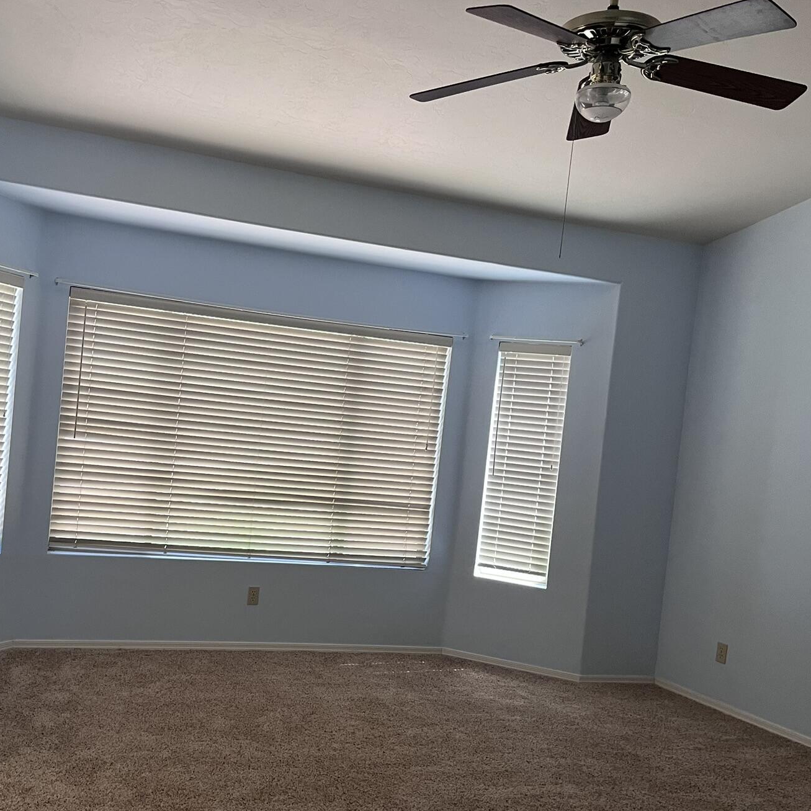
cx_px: 244
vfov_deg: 45.9
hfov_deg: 45.1
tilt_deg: -1.1
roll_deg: -4.6
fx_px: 954
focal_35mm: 36
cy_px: 465
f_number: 1.6
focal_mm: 5.1
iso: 160
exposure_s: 1/60
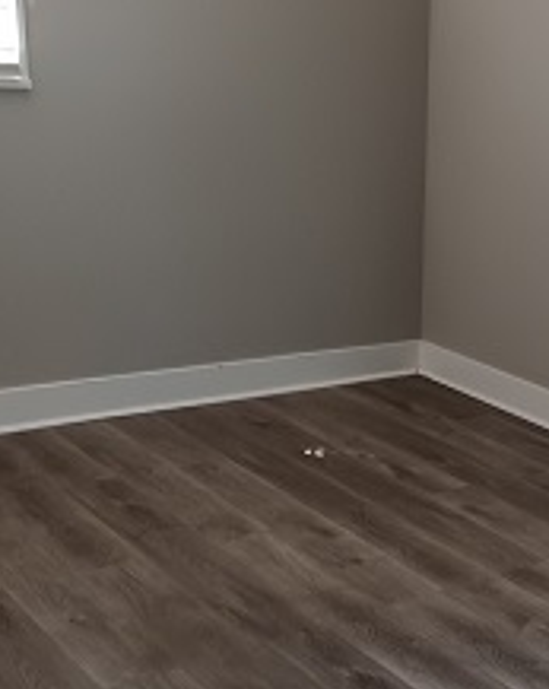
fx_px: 1221
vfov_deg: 31.3
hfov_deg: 23.7
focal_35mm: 60
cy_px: 449
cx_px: 603
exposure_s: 1/50
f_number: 1.8
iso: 320
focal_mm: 4.6
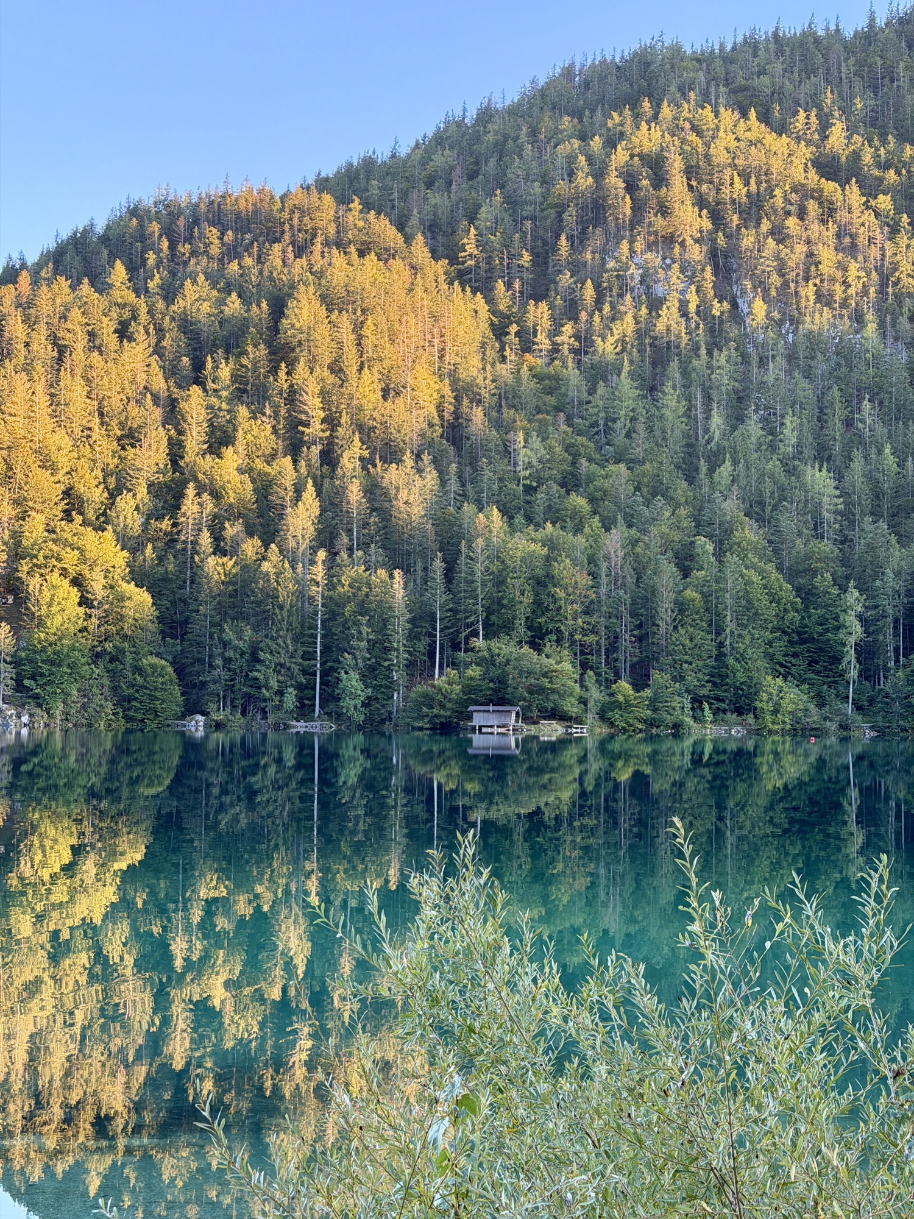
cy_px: 610
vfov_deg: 39.7
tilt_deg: +3.4
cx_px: 457
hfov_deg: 30.3
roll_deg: -0.7
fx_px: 1690
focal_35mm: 48
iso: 125
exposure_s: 1/131
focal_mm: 6.76
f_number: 1.78
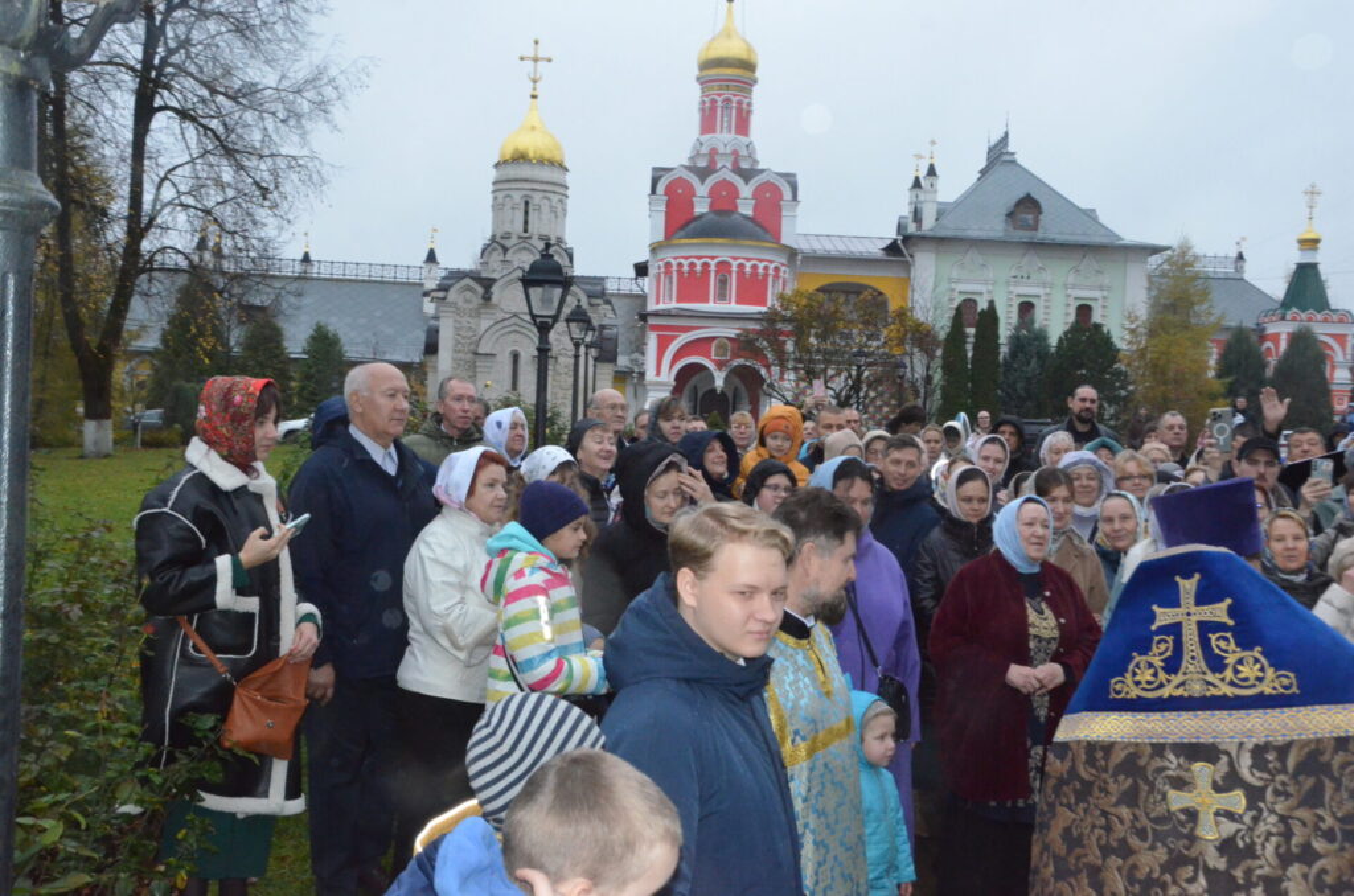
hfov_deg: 51.4
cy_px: 448
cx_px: 677
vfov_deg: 35.3
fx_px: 1407
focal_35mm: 38
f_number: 7.1
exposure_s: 1/200
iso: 4500
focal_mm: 25
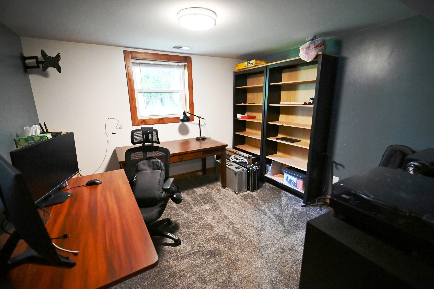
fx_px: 193
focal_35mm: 16
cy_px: 144
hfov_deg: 96.7
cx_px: 217
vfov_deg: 73.7
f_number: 2.8
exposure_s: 1/640
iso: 12800
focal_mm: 16
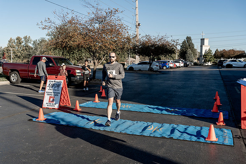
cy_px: 82
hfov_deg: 53.1
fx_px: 246
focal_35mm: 36
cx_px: 123
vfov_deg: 36.9
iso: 160
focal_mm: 36
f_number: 4.5
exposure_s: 1/800
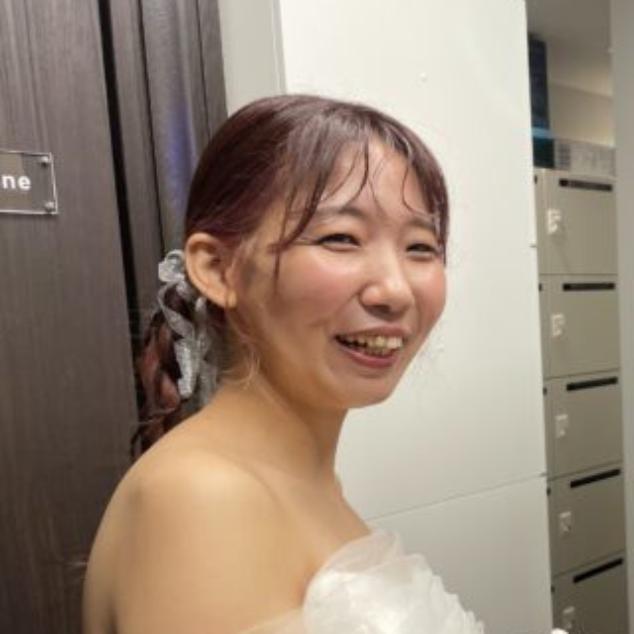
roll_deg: +1.7
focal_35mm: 46
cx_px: 602
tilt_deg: -8.1
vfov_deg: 36.3
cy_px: 438
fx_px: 953
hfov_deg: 34.2
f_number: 1.6
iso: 80
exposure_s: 1/60
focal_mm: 4.2
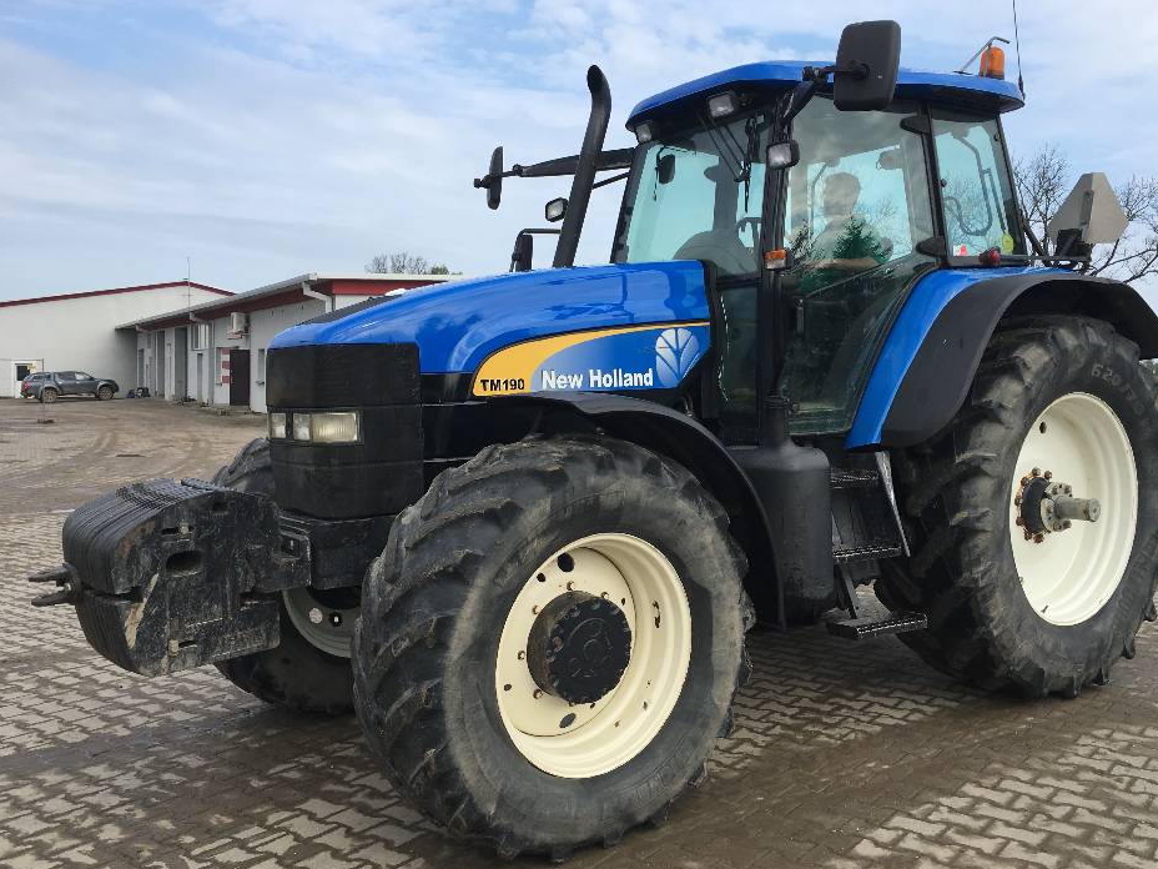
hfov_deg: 56.7
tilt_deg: -2.7
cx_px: 634
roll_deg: -0.8
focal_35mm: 32
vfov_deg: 44.2
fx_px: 1070
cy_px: 438
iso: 25
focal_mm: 4.15
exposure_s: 1/1083
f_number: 2.2
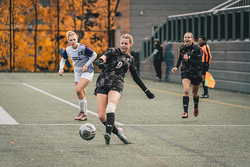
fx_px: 2036
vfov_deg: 4.7
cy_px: 84
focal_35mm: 293
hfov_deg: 7.0
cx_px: 125
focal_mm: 282
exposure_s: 1/800
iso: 800
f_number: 6.3
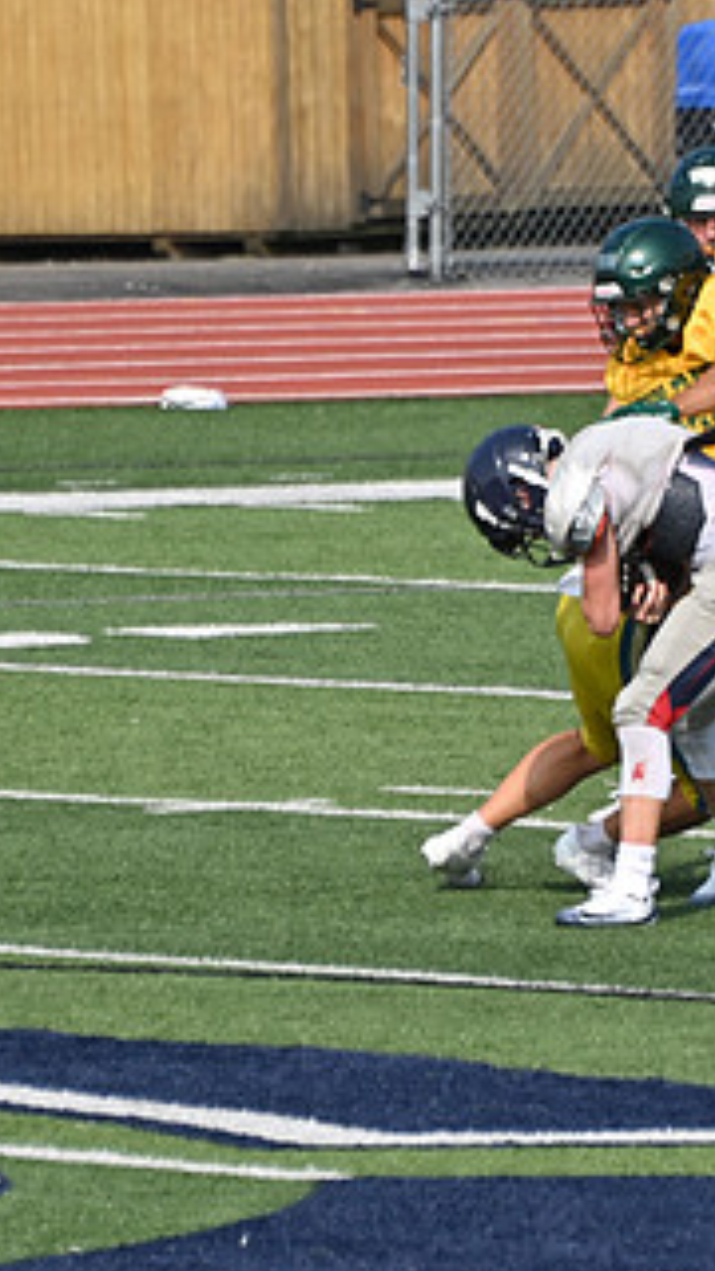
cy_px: 665
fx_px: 28784
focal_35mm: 854
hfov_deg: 1.4
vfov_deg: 2.5
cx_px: 532
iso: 100
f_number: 5.6
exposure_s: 1/800
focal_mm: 300
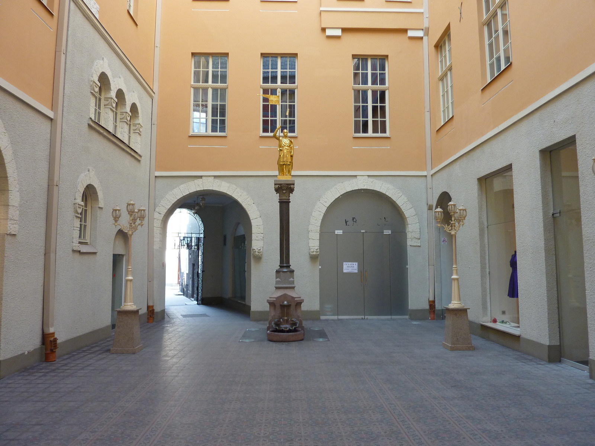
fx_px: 430
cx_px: 298
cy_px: 223
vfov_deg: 54.9
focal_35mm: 25
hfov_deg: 69.4
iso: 160
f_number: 3.3
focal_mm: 4.1
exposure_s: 1/30
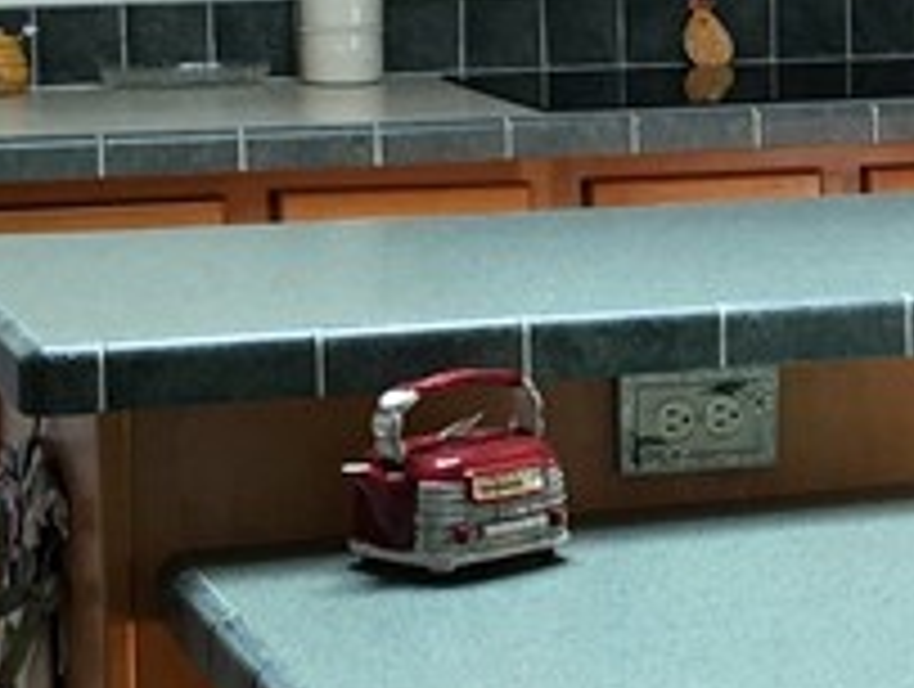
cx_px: 1495
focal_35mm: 146
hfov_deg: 12.6
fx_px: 3862
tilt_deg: -6.0
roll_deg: -0.3
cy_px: 135
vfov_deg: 10.2
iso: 25
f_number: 2.2
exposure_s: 1/60
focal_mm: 4.15
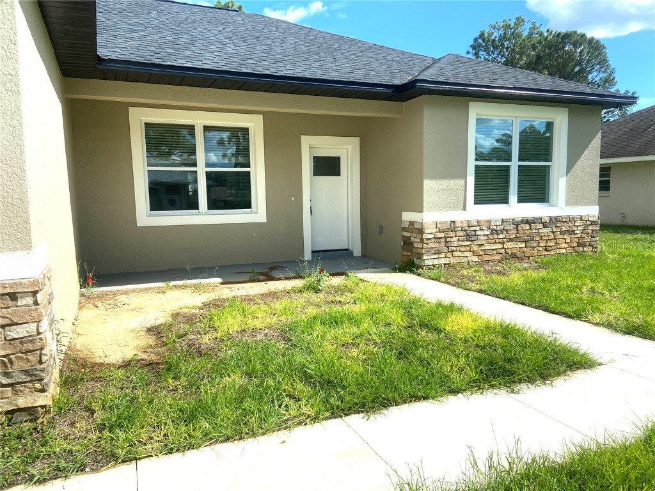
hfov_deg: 67.3
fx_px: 492
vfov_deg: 53.1
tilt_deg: -5.6
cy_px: 246
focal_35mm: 26
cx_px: 328
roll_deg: -0.2
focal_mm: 4.25
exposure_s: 1/2967
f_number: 1.8
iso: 32
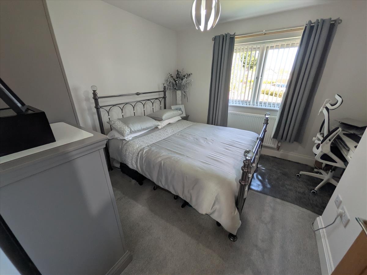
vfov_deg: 85.7
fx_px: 148
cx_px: 184
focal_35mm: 14
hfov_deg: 102.1
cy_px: 138
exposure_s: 1/100
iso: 74
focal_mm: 1.85
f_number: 2.2
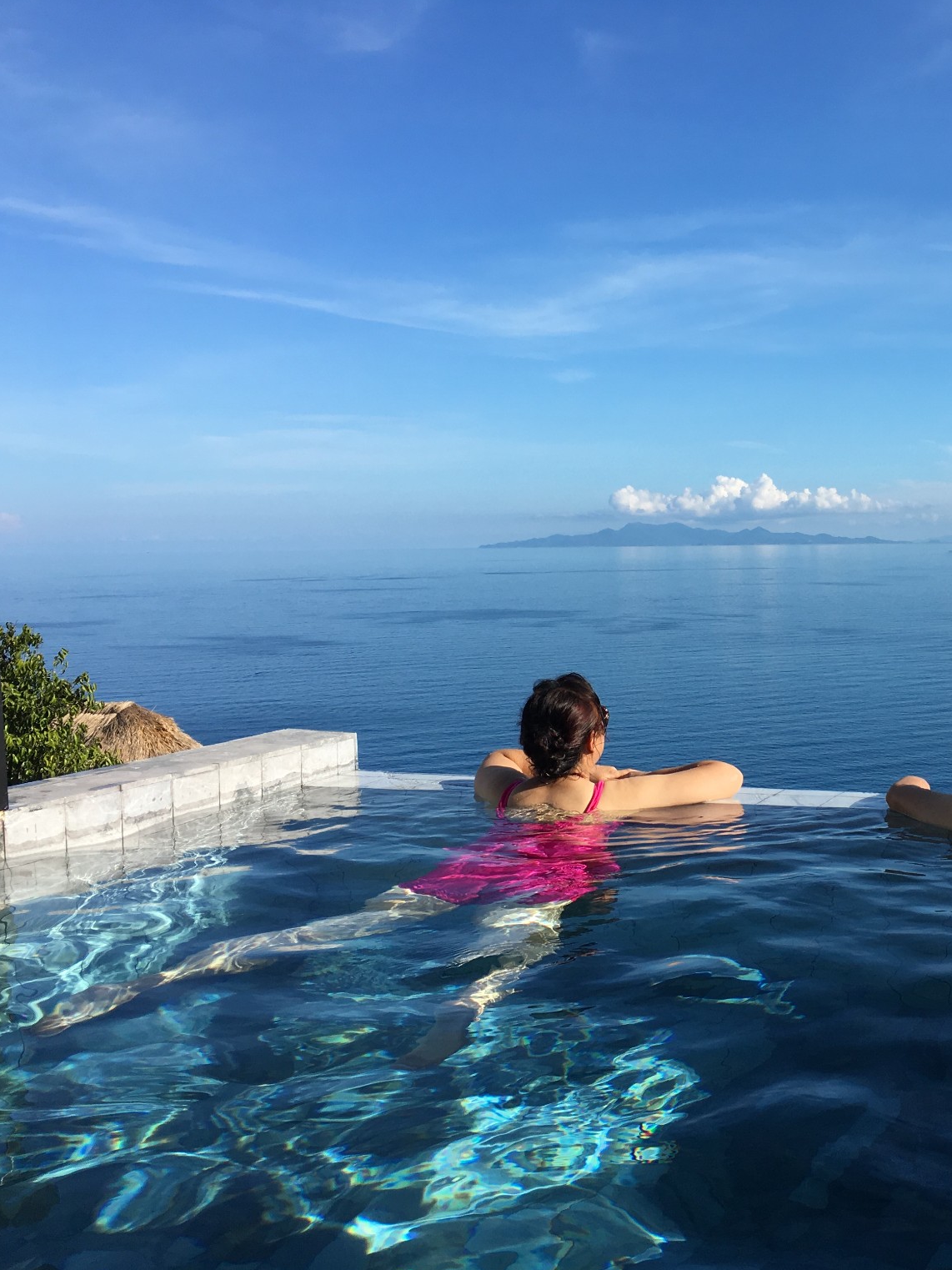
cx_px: 824
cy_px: 636
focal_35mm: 39
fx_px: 1430
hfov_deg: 35.1
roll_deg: +1.0
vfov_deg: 47.9
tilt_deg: -3.7
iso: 25
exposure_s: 1/1570
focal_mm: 4.15
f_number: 2.2
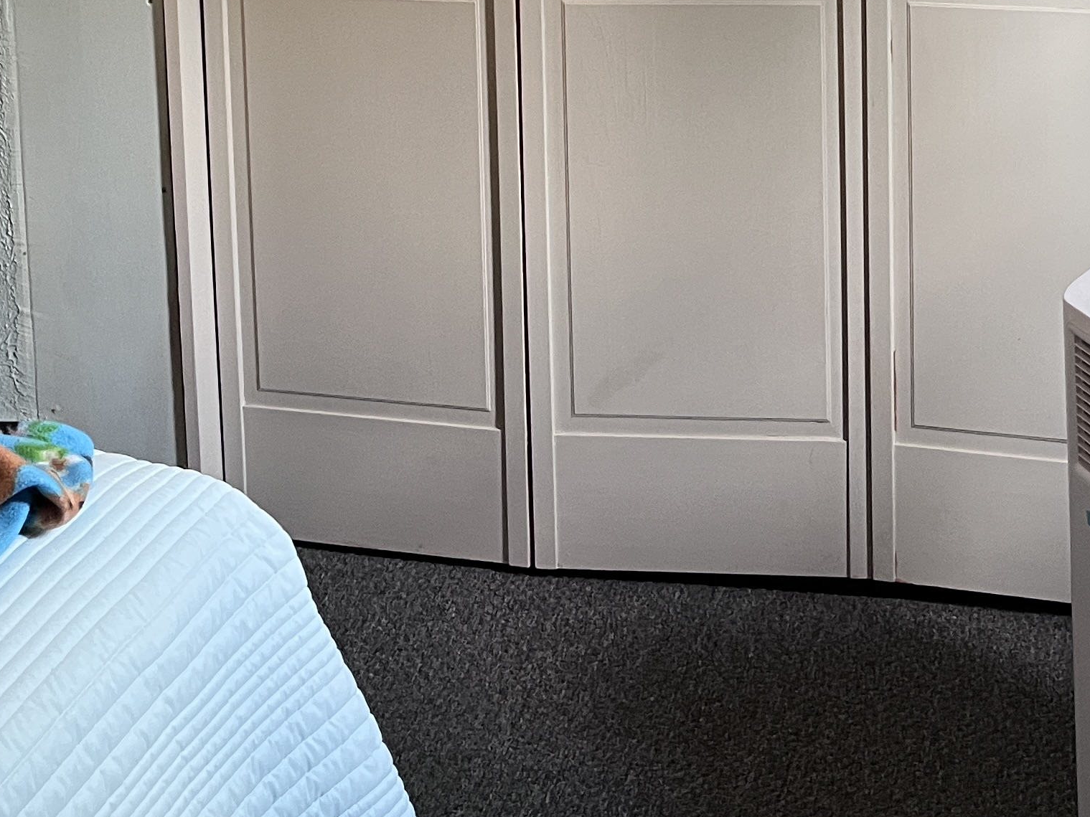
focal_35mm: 69
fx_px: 2173
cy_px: -189
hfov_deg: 27.9
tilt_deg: -5.4
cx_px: 784
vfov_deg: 19.9
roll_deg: +1.8
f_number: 1.6
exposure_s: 1/60
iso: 200
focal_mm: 5.1
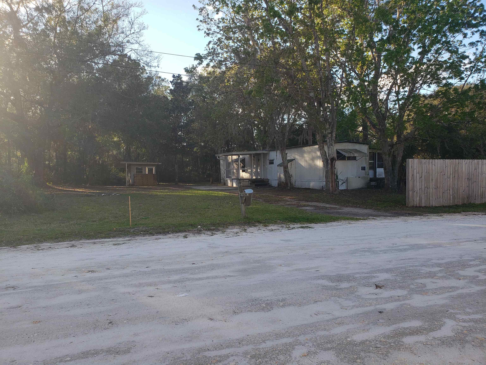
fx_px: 365
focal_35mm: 26
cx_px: 243
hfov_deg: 67.3
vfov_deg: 53.1
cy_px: 182
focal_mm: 4.3
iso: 50
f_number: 2.4
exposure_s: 1/362
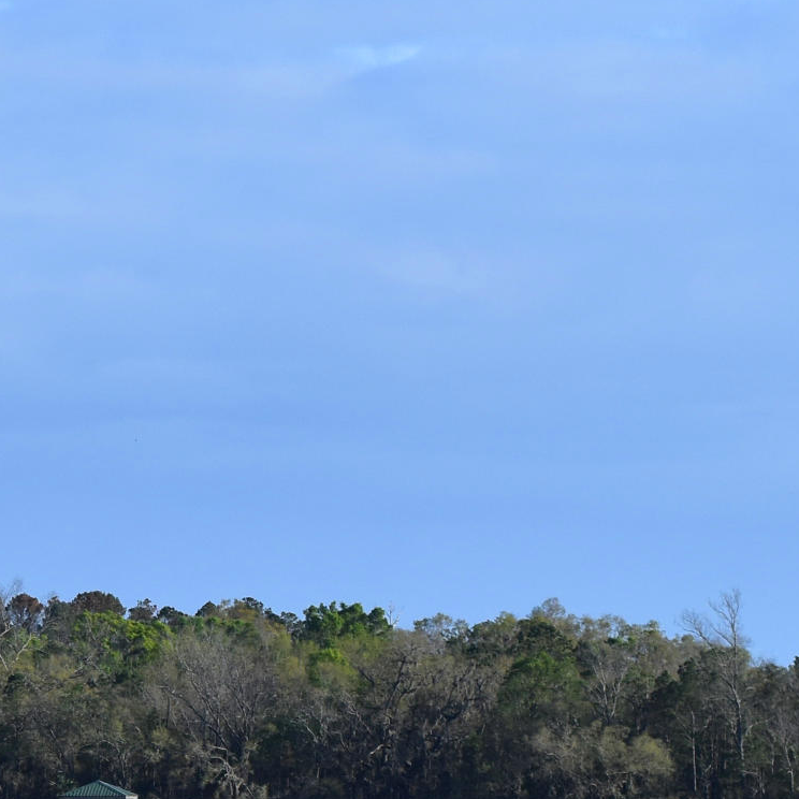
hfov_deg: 6.1
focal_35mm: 283
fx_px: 7383
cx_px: -334
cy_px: 855
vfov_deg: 6.2
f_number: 10
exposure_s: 1/320
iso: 400
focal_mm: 55
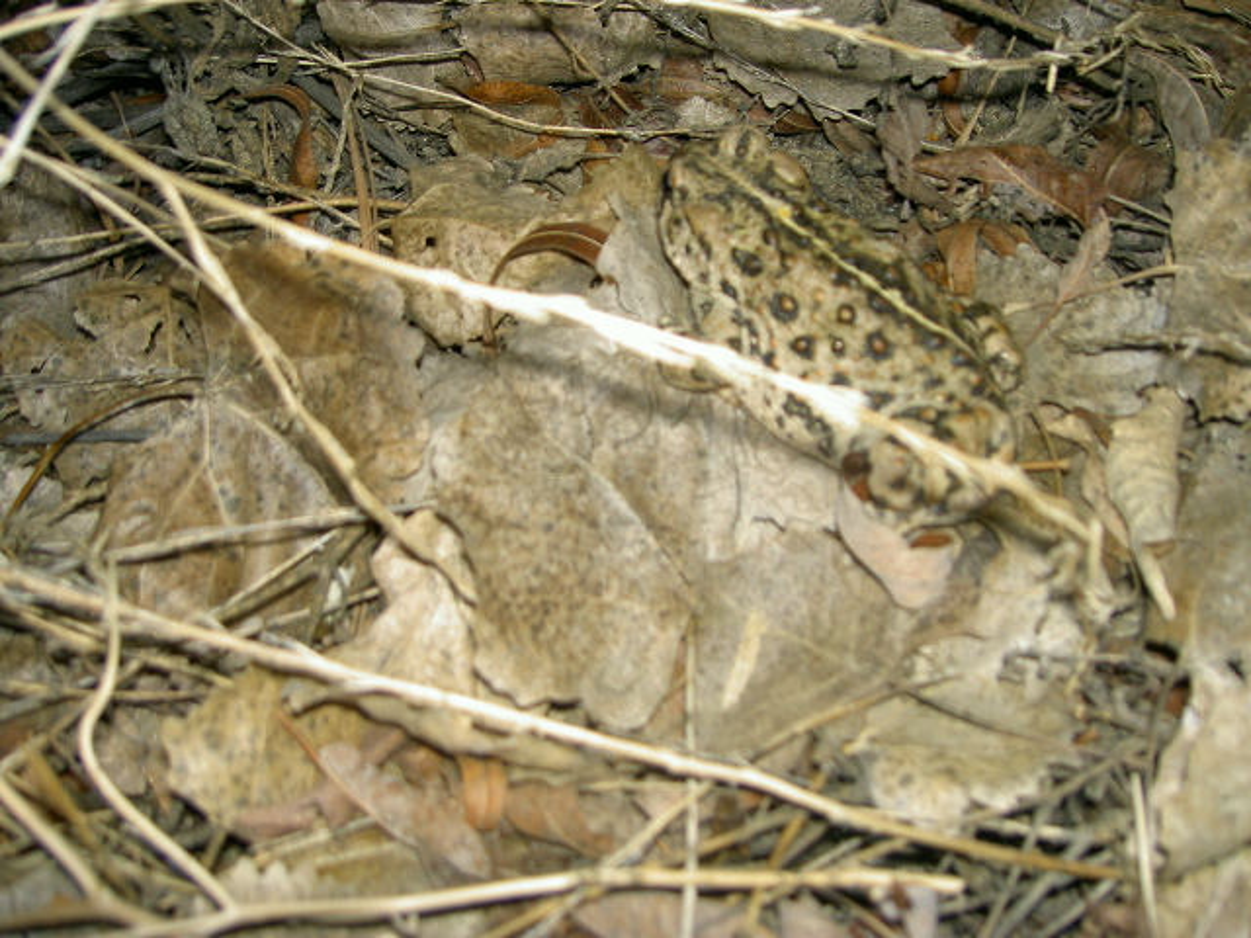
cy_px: 469
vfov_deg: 36.8
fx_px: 1409
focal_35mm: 39
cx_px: 626
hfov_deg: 47.9
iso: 100
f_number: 2.8
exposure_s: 1/60
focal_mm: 8
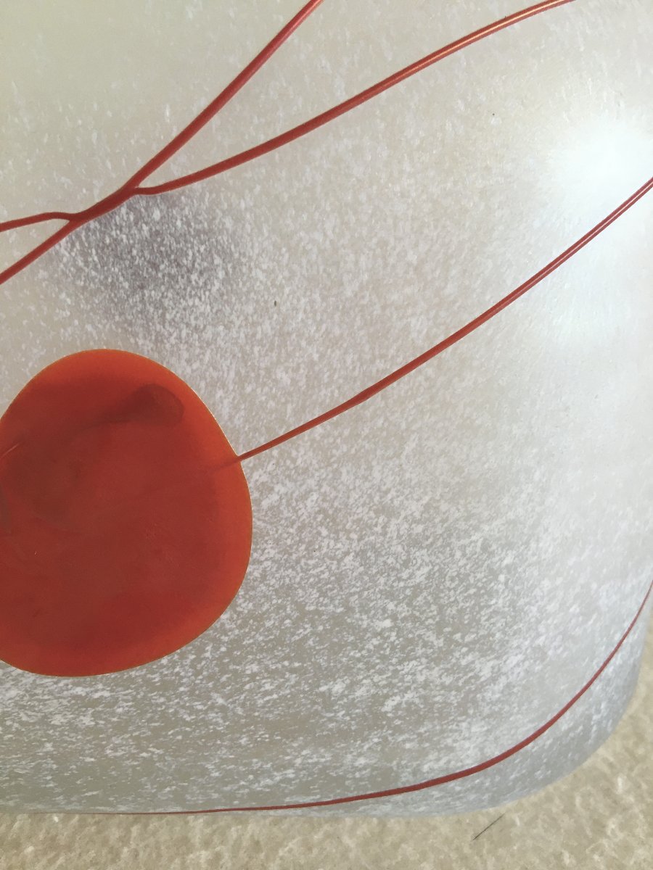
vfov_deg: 61.7
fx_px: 729
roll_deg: +0.3
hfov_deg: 48.2
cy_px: 435
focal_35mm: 29
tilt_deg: -20.3
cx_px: 326
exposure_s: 1/33
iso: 50
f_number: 2.2
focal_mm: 4.15
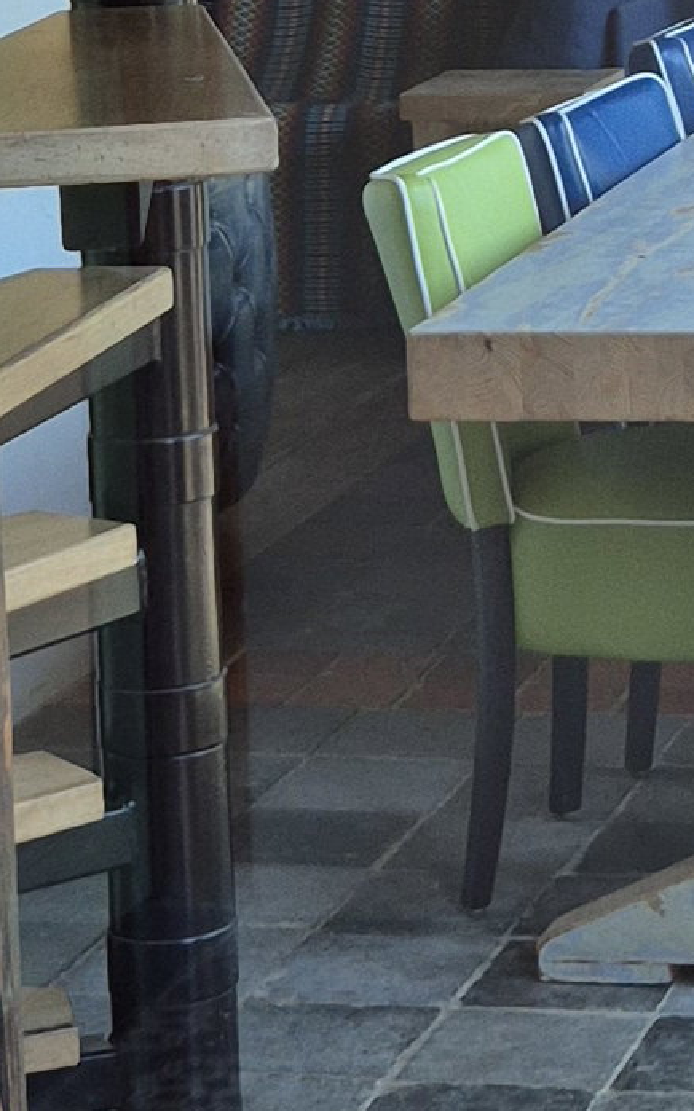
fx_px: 4241
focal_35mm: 140
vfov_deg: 14.6
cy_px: -57
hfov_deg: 9.2
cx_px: 860
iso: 50
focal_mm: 5.4
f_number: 1.8
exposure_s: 1/180
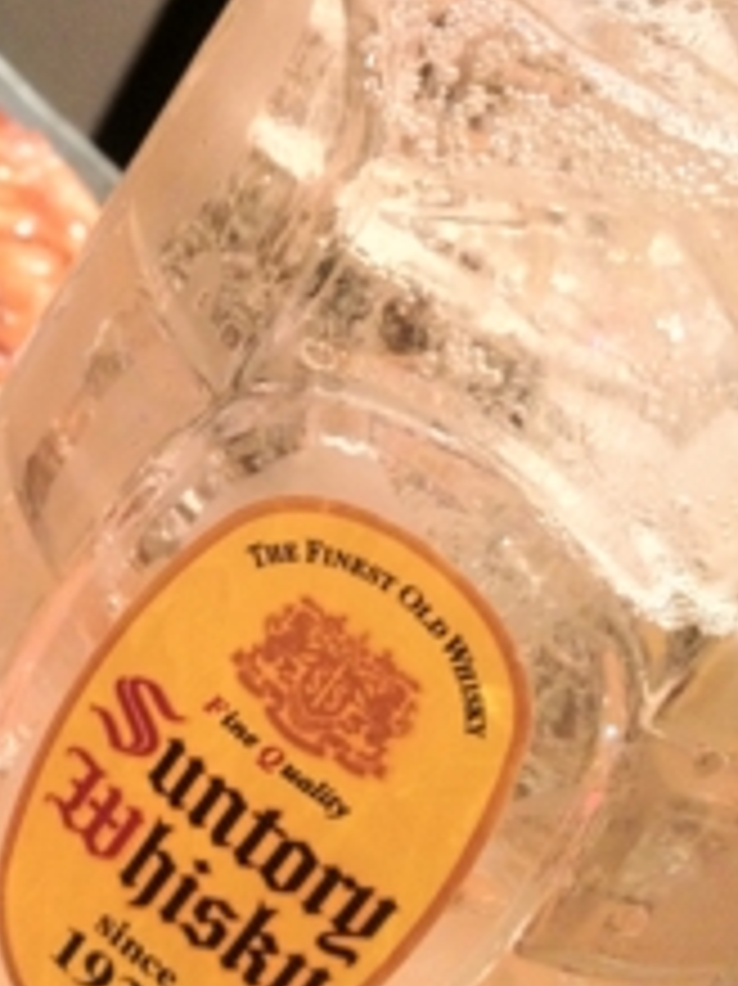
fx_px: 2049
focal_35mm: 72
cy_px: 261
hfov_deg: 20.2
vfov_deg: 26.7
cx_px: 153
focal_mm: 4.28
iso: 320
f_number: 2.4
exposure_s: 1/20
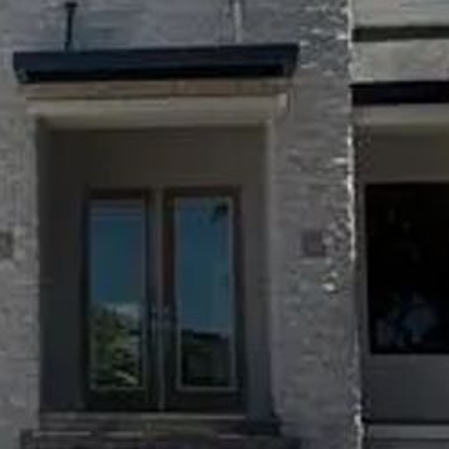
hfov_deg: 14.4
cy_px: 247
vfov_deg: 14.9
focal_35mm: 117
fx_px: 1717
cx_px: -91
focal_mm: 6.76
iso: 80
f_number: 1.78
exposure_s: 1/5714
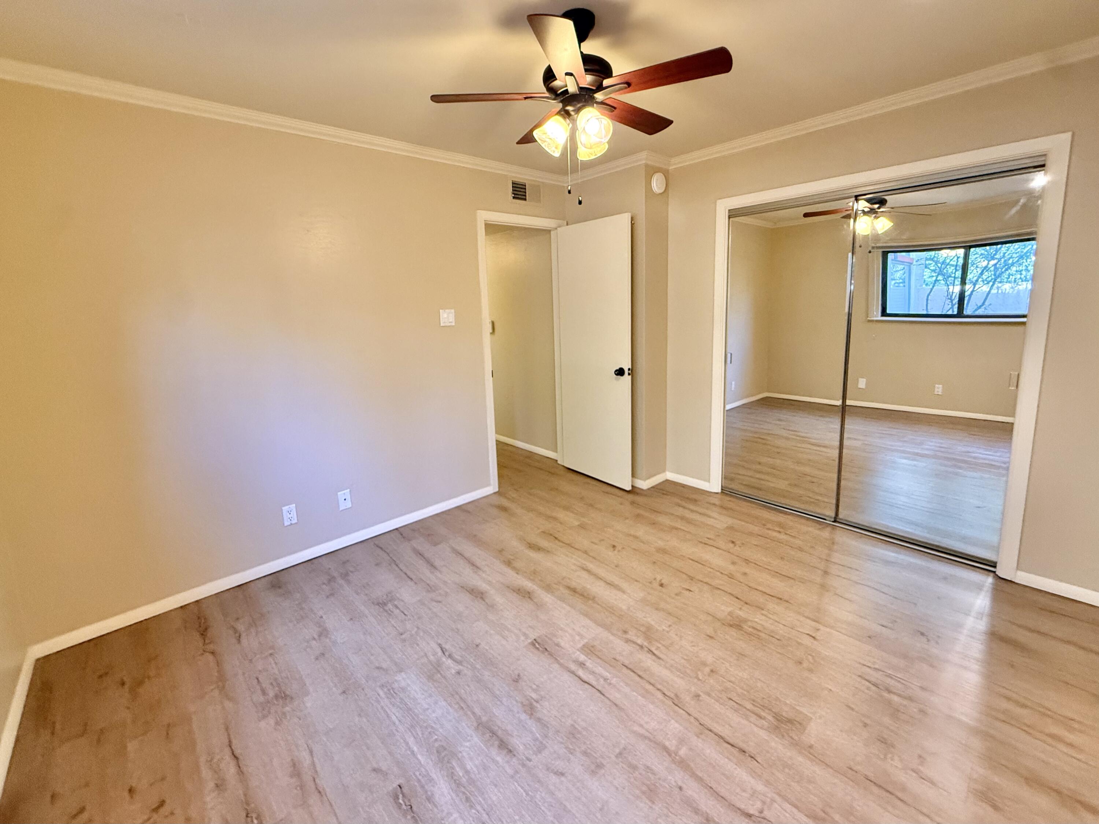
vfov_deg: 85.7
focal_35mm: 14
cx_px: 550
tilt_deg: -13.0
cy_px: 412
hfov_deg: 102.1
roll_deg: +1.4
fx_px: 444
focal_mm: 2.22
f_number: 2.2
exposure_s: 1/60
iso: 400
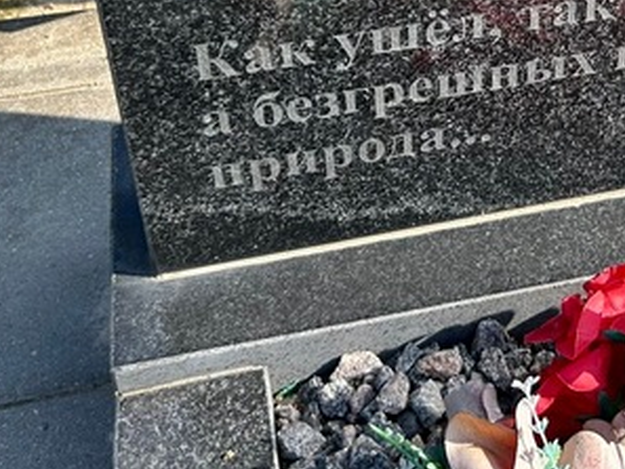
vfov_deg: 20.0
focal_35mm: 70
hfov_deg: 26.9
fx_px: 1264
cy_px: -61
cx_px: 545
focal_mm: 5.7
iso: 50
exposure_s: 1/1361
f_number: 1.5
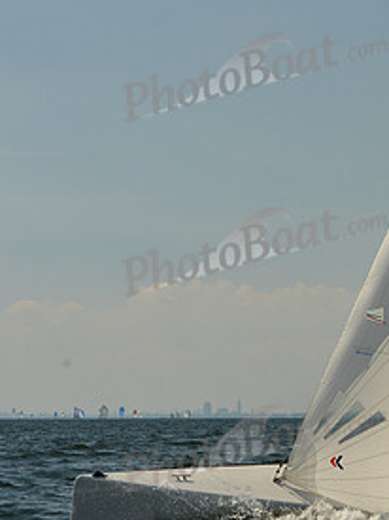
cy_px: 319
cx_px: 487
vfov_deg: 13.9
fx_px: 2129
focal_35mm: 142
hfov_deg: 10.2
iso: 1000
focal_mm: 70
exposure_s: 1/1600
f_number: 10
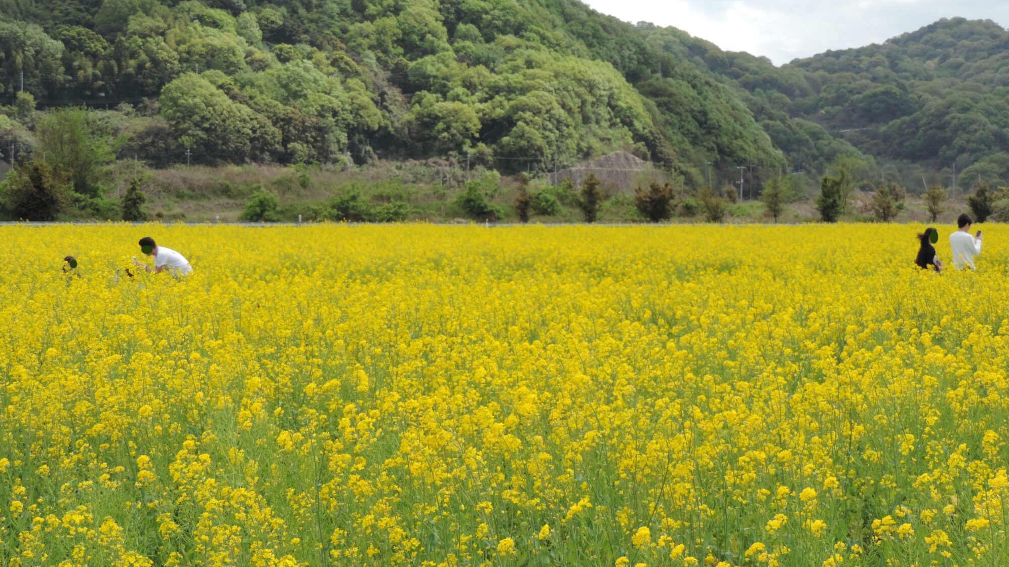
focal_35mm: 93
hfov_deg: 22.9
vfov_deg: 13.0
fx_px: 2488
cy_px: 254
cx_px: 506
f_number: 4
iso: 80
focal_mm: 15.1
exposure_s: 1/400
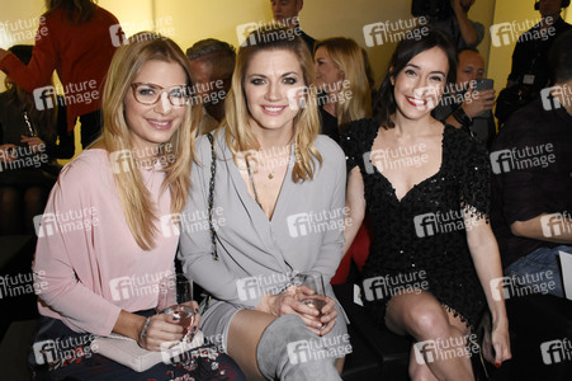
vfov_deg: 43.5
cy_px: 190
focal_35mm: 30
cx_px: 286
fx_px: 476
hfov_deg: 62.0
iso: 3200
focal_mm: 20
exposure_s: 1/60
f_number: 6.3
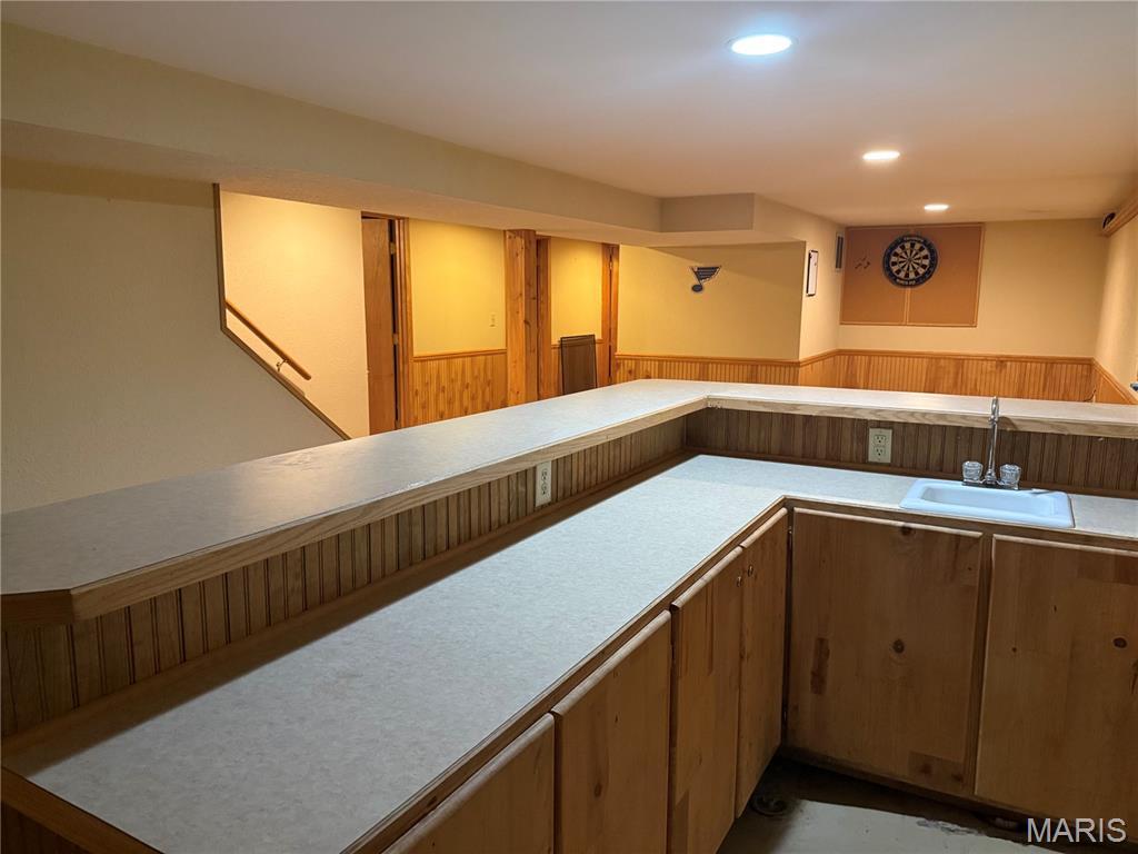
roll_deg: +0.4
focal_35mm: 24
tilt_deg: -8.6
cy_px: 427
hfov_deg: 71.6
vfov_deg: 56.8
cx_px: 569
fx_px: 789
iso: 640
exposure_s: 1/60
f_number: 1.78
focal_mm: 6.76
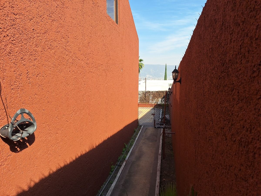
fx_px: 173
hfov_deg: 73.9
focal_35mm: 23
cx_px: 130
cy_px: 98
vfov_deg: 58.9
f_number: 1.8
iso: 40
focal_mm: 5.54
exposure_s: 1/1996
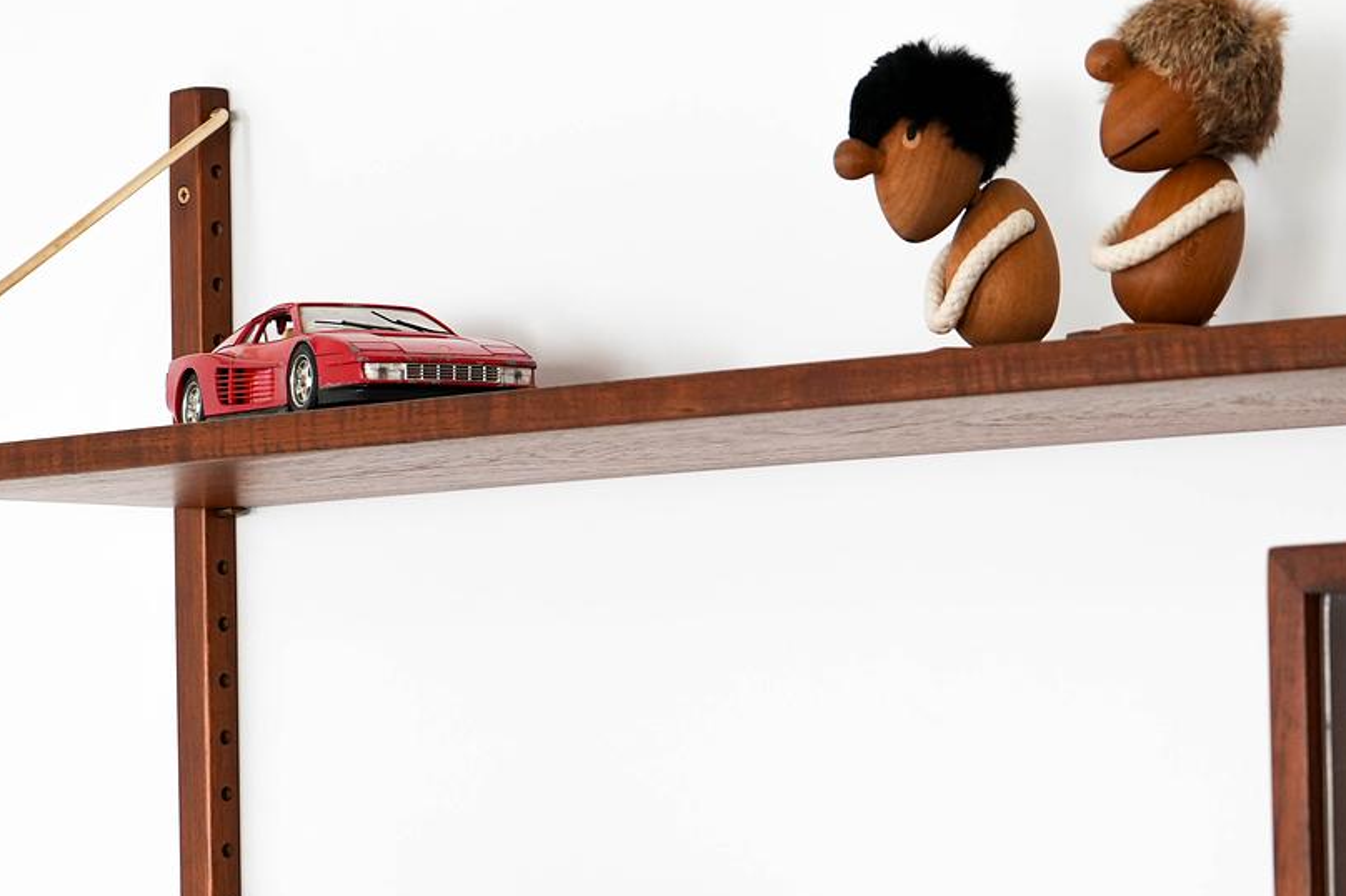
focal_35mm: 104
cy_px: 737
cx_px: 823
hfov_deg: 19.6
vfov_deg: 13.1
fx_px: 3887
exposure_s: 1/30
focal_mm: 42
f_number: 5.6
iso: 800
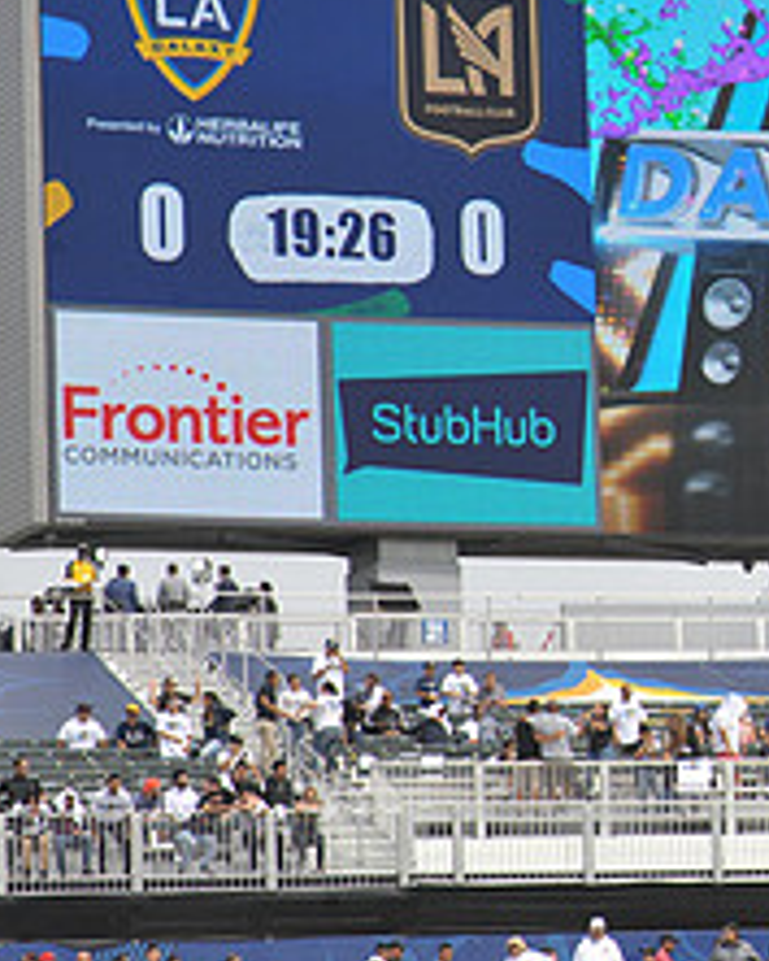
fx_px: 7335
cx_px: 1195
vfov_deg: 7.5
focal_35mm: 258
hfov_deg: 5.9
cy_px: 283
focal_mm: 105
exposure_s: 1/400
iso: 250
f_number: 10
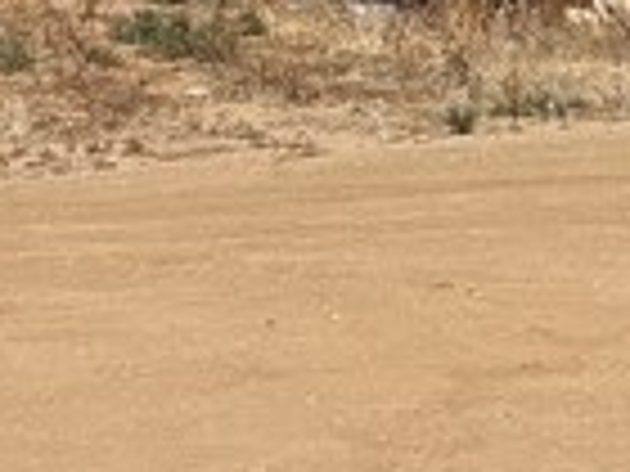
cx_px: 1962
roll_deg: -0.3
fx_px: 3458
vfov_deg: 7.8
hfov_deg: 8.5
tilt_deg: -4.9
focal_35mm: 190
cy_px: 103
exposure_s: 1/5814
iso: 50
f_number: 1.6
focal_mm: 5.96
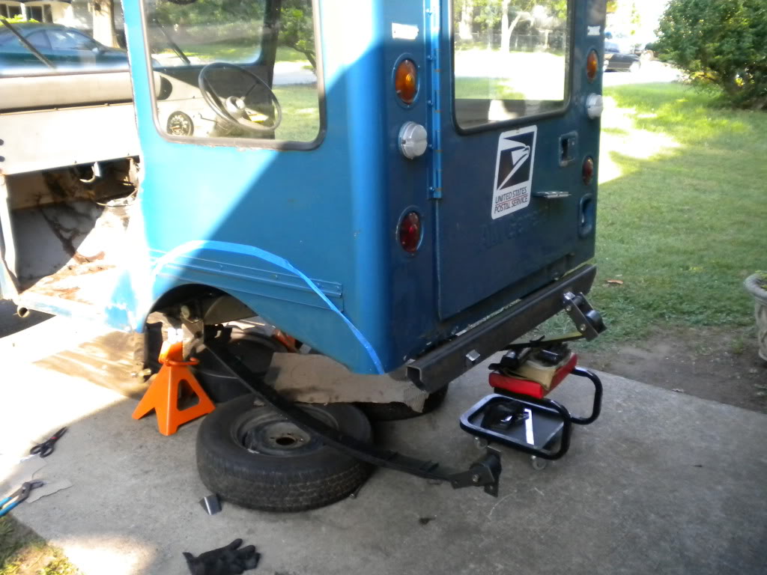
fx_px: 776
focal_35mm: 35
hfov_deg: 52.6
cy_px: 288
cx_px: 384
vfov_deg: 40.7
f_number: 3.1
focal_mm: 6.3
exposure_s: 1/327
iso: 400
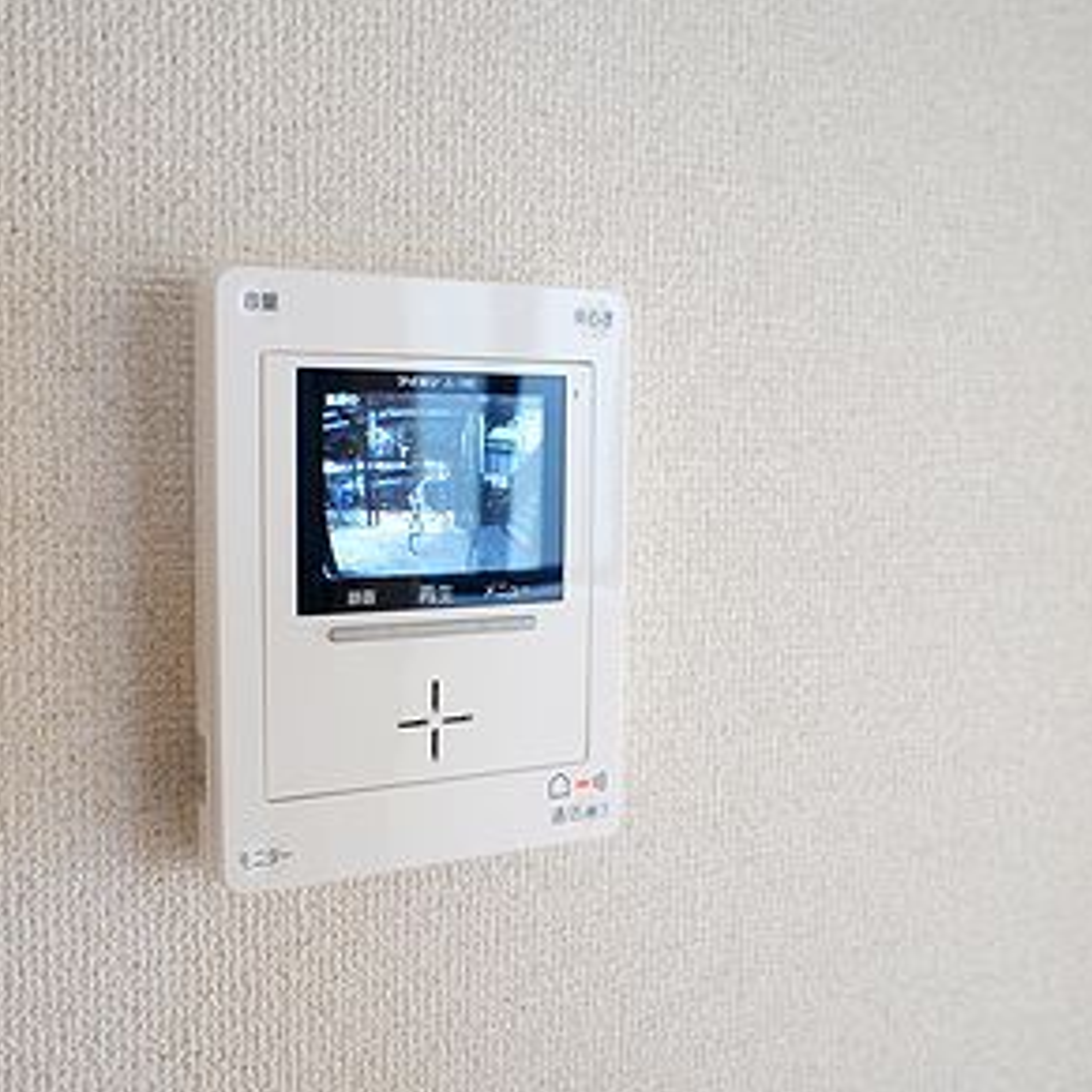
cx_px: 432
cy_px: 548
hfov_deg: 46.9
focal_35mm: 35
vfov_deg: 47.2
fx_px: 1249
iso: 800
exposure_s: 1/60
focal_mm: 16
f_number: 4
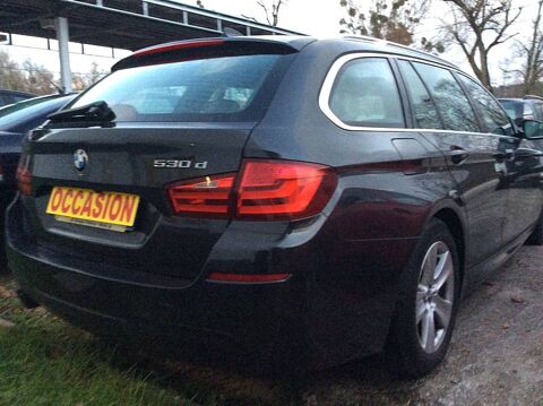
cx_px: 272
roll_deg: +3.8
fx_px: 501
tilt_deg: -9.7
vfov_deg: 44.1
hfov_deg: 56.9
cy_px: 203
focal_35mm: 32
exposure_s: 1/25
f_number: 2.4
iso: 250
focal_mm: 3.3
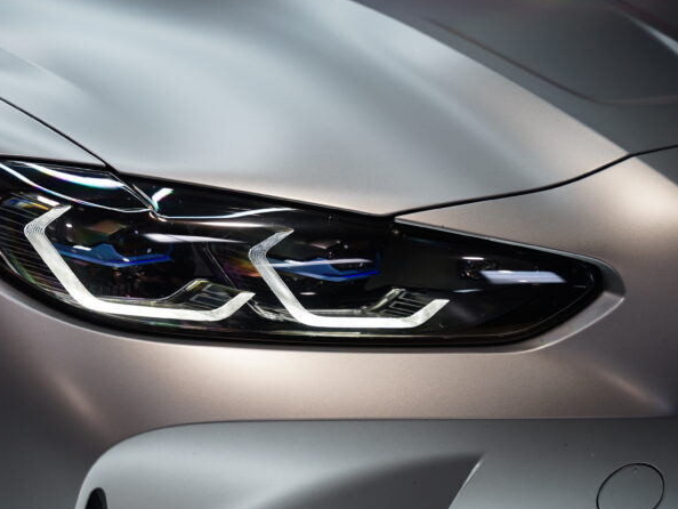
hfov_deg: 22.4
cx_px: 248
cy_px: 250
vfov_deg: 17.0
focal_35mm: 87
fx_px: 1705
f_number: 3.2
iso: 320
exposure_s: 1/80
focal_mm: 70
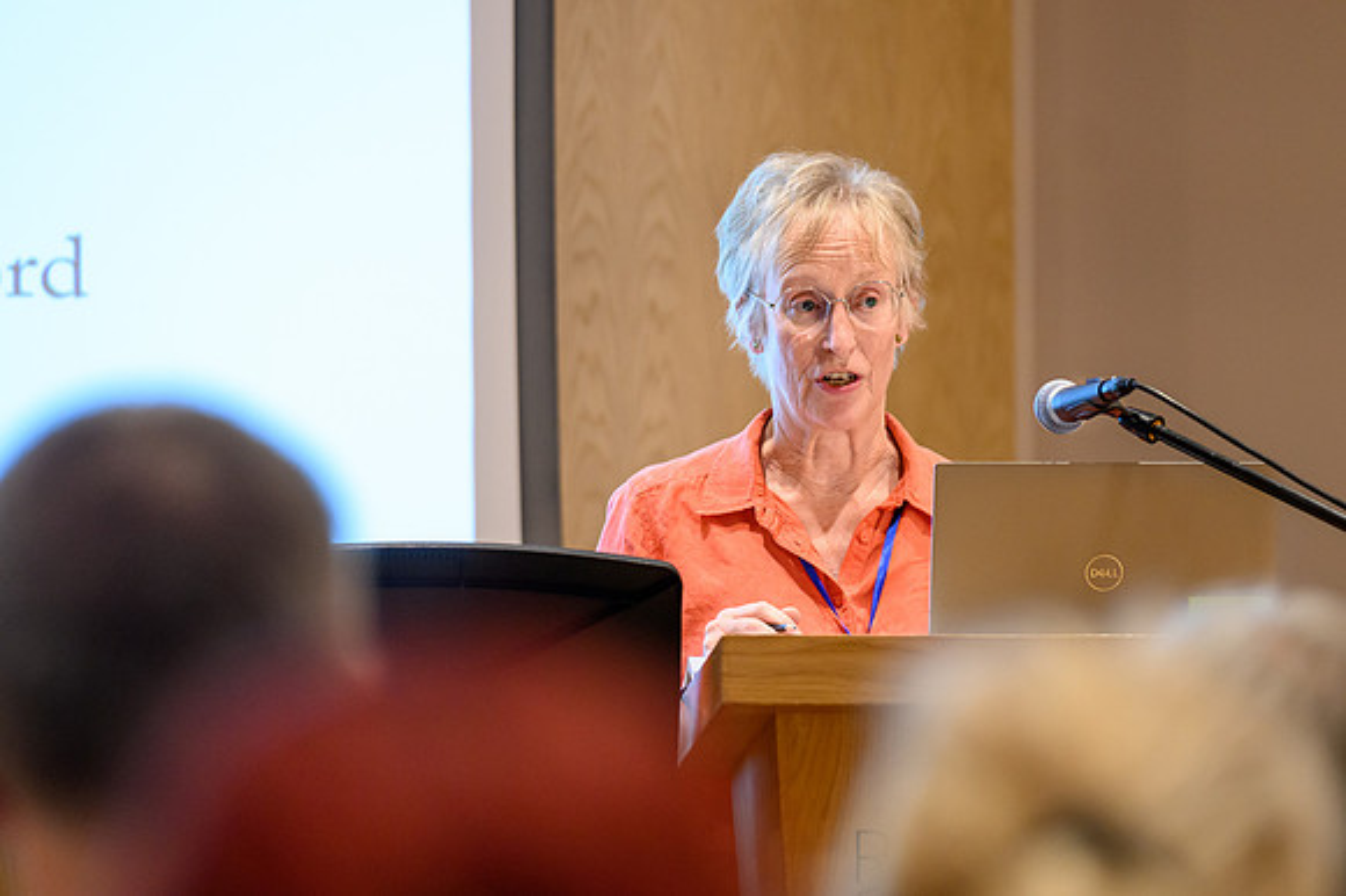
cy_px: 448
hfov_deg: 9.0
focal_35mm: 229
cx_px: 673
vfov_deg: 6.0
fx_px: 8555
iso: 1800
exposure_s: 1/125
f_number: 2.8
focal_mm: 150
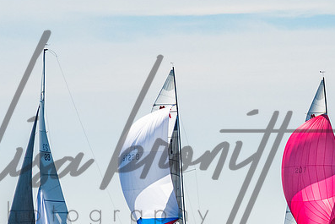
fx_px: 5380
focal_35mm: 578
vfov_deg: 2.4
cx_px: 314
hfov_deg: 3.6
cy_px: 102
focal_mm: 200
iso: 400
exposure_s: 1/640
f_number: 10
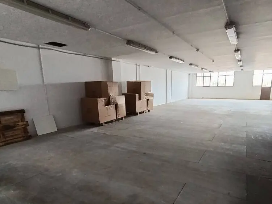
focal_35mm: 20
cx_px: 149
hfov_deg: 81.5
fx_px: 157
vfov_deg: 65.4
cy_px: 122
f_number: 2.2
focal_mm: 1.65
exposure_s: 1/50
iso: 320
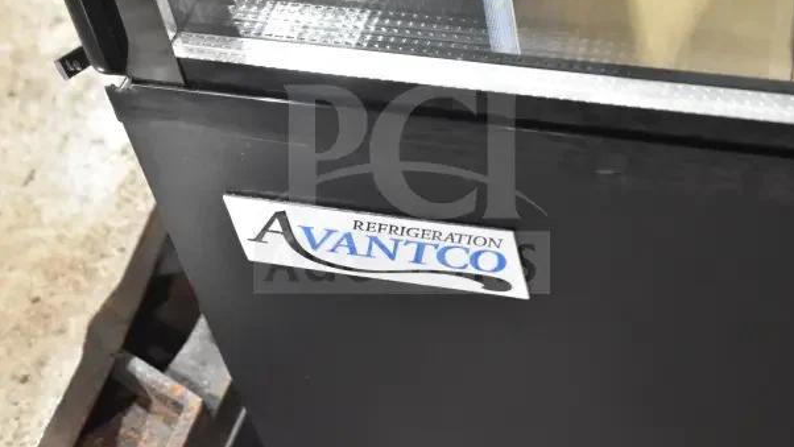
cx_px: 401
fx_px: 1843
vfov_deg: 13.8
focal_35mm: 88
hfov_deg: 24.3
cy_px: 189
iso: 6400
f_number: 6.3
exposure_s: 1/100
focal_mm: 55
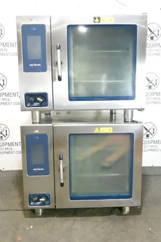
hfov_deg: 42.4
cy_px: 121
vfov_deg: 60.3
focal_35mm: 31
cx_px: 80
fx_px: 208
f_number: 5.6
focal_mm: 11.52
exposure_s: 1/40
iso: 6400
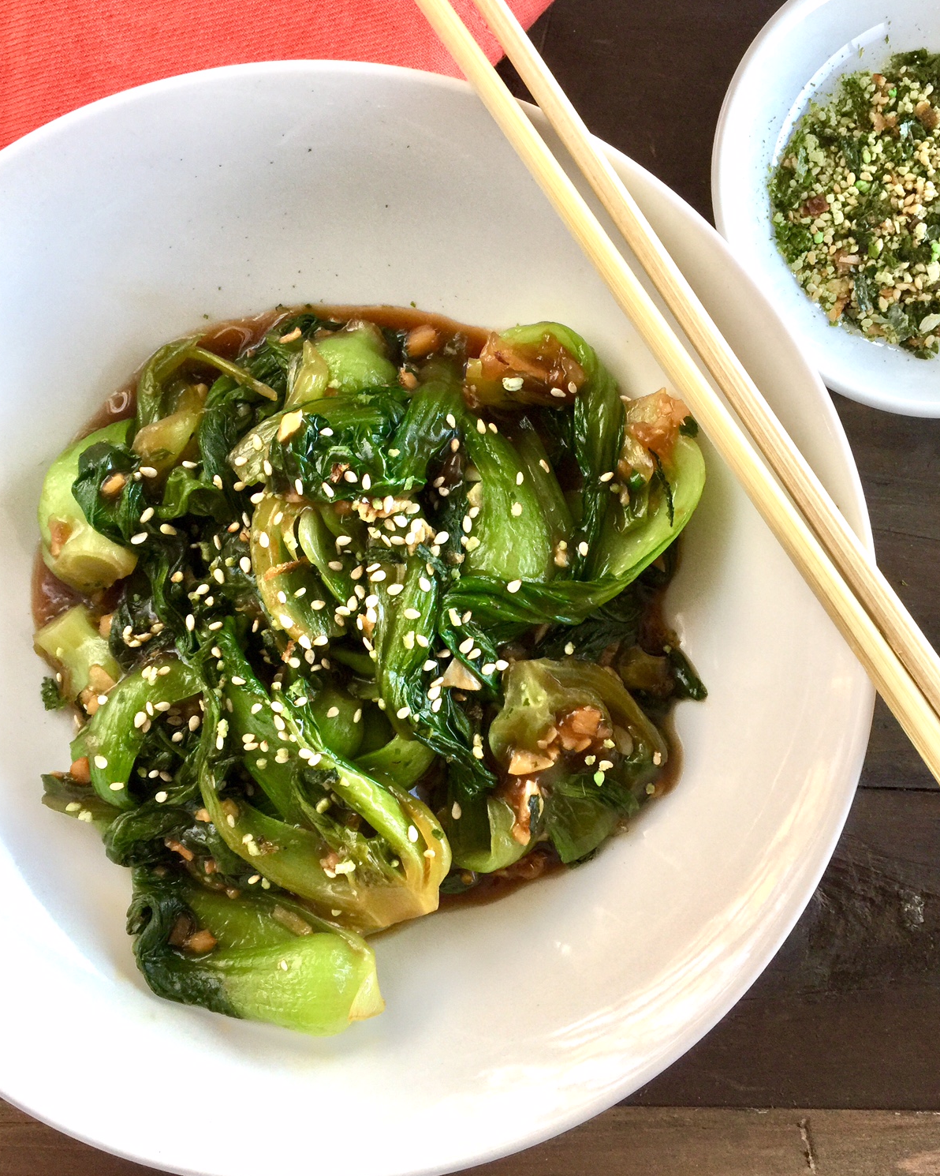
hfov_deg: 47.1
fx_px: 1078
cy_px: 562
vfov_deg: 57.2
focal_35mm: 31
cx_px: 474
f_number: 2.2
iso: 50
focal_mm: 4.15
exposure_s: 1/30
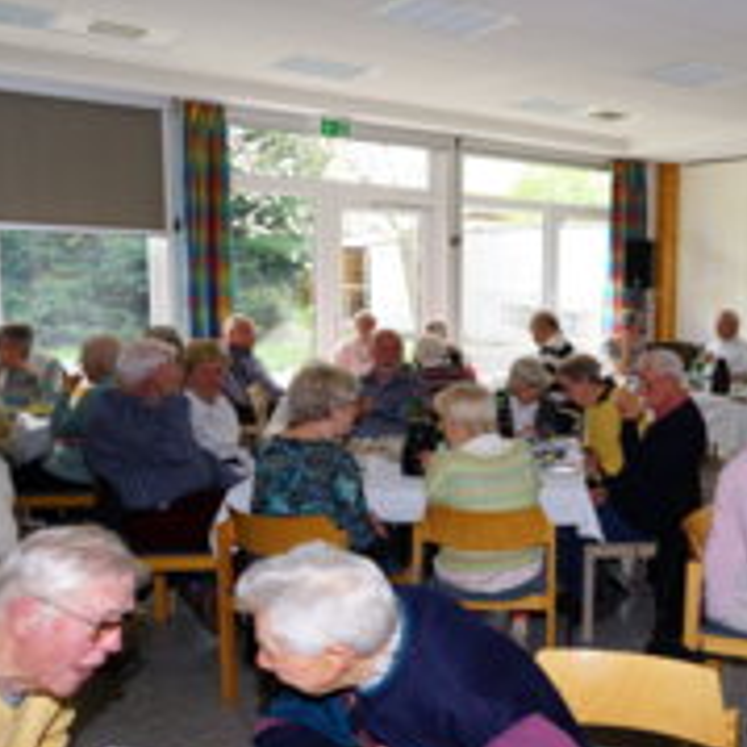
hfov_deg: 40.2
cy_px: 386
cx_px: 689
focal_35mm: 38
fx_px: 928
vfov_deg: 43.9
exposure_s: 1/60
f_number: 4
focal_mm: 20
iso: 160
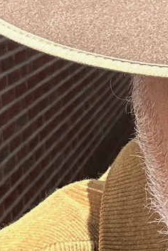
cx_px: 394
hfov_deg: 8.4
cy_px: -41
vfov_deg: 13.3
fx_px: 1048
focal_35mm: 150
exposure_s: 1/730
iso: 25
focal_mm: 2.69
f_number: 1.9
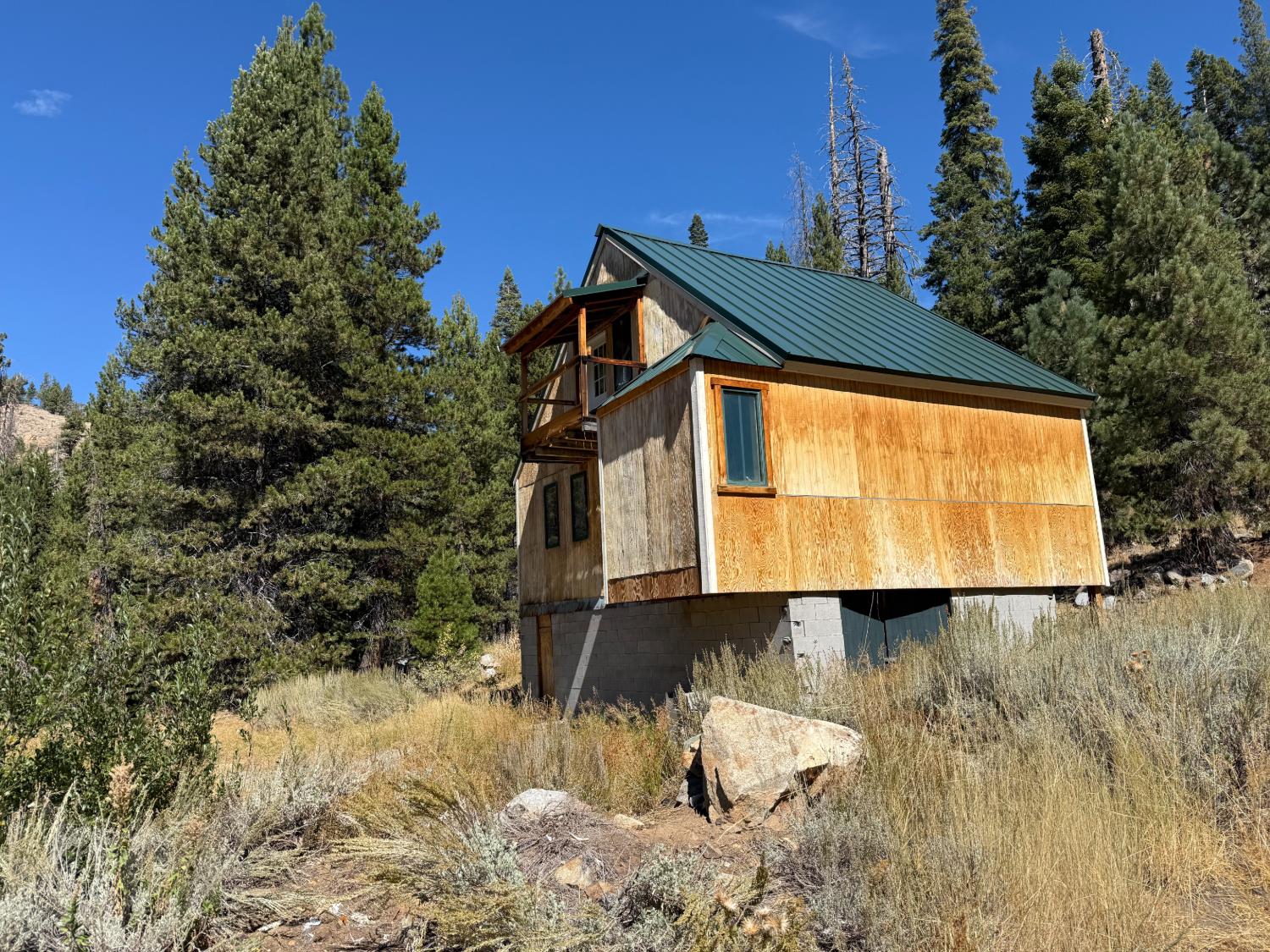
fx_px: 881
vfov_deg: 56.8
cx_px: 635
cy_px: 476
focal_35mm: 24
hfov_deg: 71.6
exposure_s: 1/4167
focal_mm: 6.76
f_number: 1.78
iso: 80
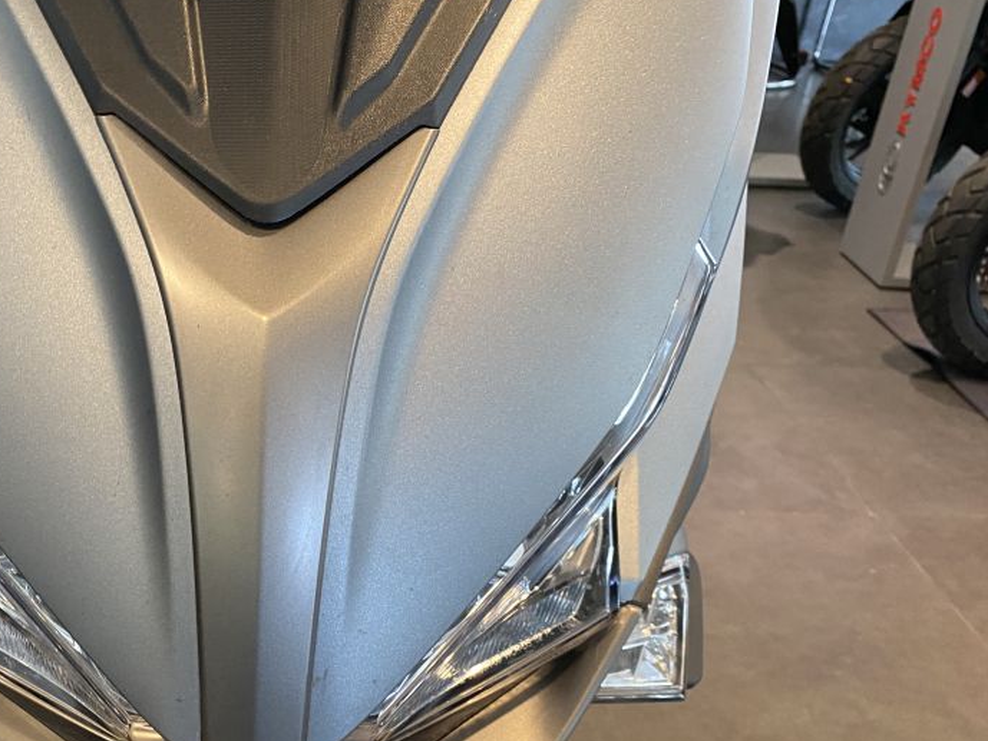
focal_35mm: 40
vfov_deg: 35.6
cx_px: 326
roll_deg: -3.6
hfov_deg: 46.0
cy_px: 504
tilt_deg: -31.4
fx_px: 1142
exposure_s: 1/50
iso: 320
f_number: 1.8
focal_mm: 4.25
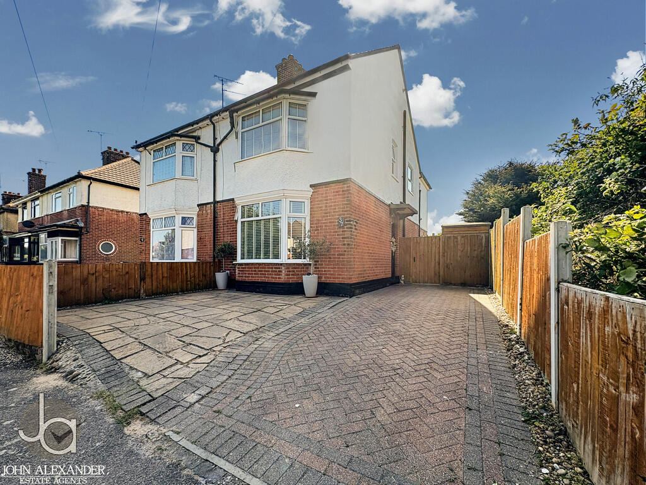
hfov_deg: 102.1
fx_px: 261
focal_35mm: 14
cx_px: 323
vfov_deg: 85.7
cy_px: 242
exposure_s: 1/910
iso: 64
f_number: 2.2
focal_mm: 2.22
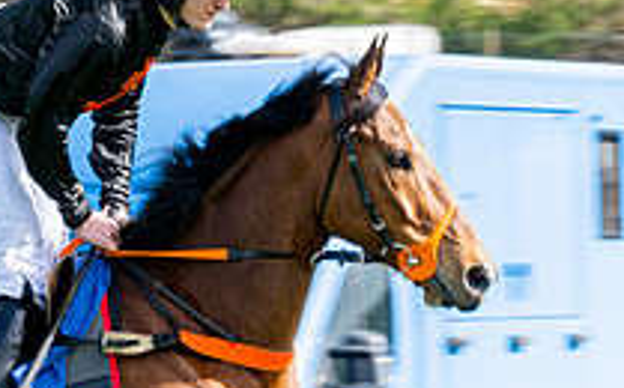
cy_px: 457
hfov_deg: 4.9
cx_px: 57
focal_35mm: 429
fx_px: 7286
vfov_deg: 3.0
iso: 200
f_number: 11
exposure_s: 1/200
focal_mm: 130
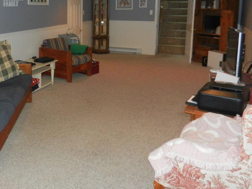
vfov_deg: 35.3
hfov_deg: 45.1
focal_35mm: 40
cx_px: 60
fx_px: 291
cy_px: 50
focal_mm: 4.5
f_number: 3.5
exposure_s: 1/30
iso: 400
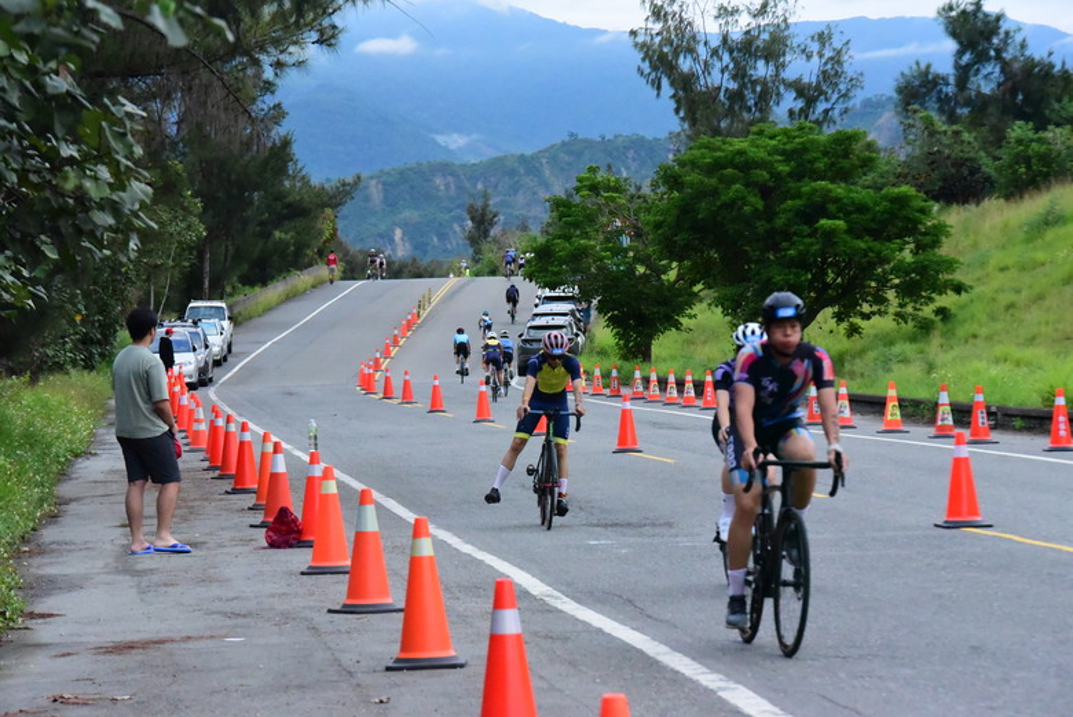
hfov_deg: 14.1
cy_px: 358
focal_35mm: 145
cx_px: 536
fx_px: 4324
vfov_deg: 9.5
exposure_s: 1/4000
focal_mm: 145
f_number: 9
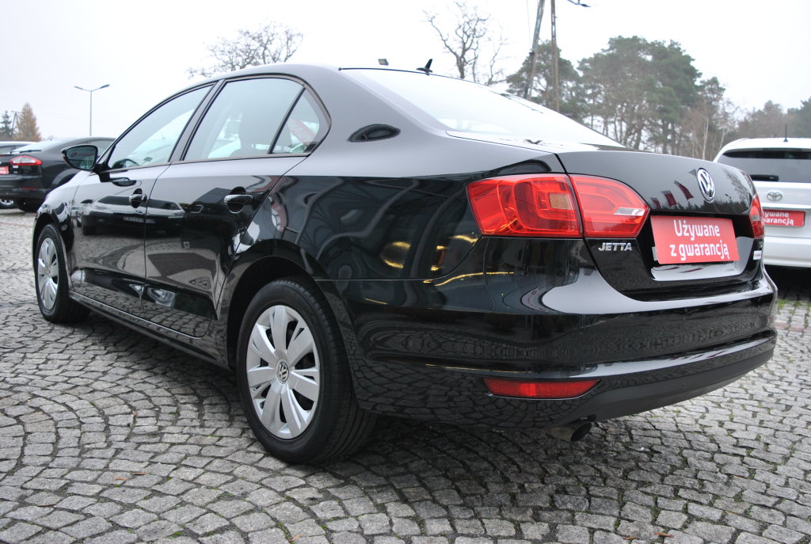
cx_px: 406
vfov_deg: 40.1
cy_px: 272
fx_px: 745
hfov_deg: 57.1
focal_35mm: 33
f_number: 3.8
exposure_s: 1/30
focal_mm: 22
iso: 200
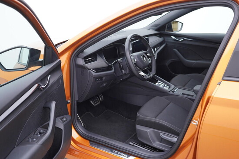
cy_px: 80
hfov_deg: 53.1
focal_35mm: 36
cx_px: 120
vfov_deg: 36.9
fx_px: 239
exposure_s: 1/40
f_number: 2.8
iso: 160
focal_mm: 24
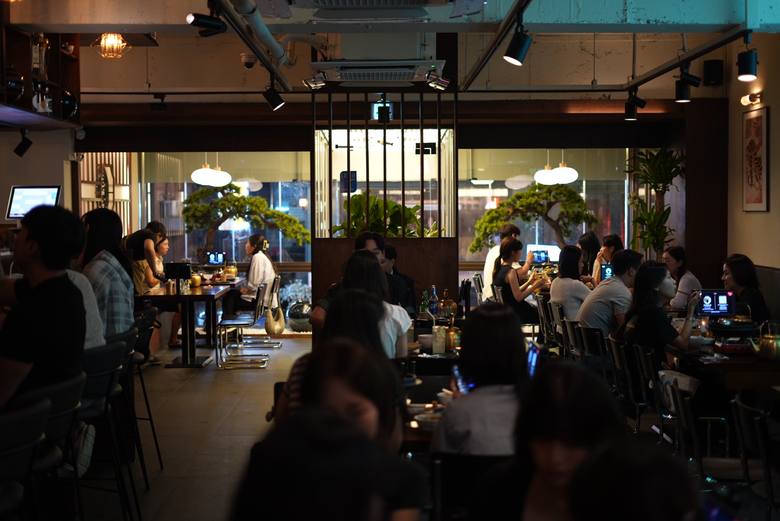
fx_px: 1084
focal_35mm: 50
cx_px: 390
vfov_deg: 27.0
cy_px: 260
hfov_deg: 39.6
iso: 500
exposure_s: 1/60
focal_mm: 50
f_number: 1.8
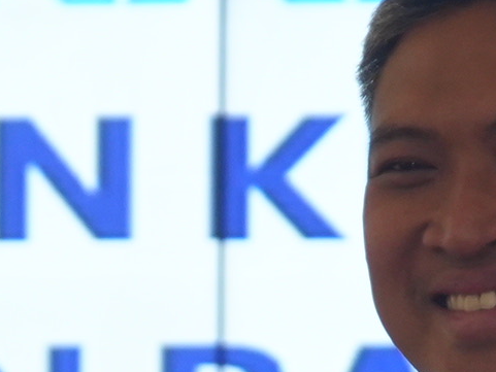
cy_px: 979
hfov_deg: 2.0
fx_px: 14160
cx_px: 52
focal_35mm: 988
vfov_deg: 1.5
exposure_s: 1/60
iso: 1250
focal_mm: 141
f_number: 6.3
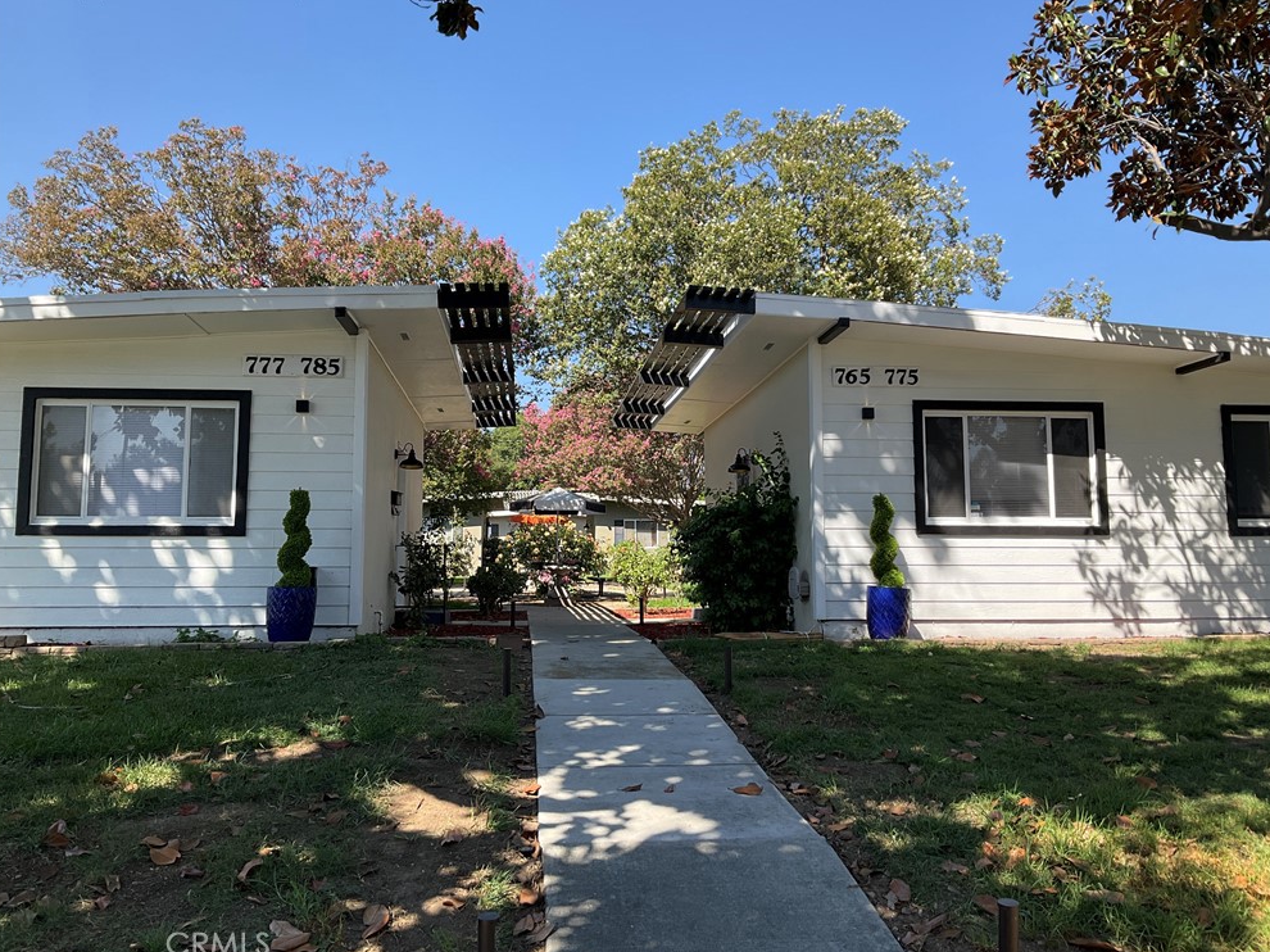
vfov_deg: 46.8
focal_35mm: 30
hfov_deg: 60.0
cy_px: 470
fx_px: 1100
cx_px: 643
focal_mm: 3
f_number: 1.8
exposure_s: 1/816
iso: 25
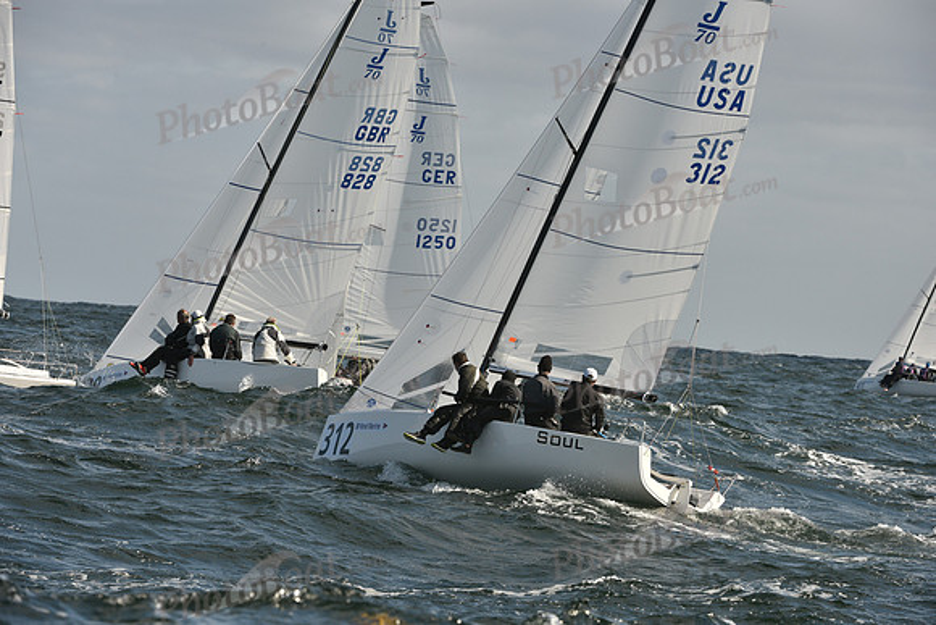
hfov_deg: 7.6
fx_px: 7021
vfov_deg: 5.1
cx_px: 468
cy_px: 312
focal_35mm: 270
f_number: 10
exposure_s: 1/800
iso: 320
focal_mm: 270
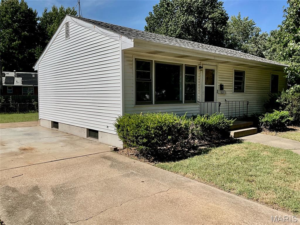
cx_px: 150
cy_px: 112
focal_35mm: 29
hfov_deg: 61.7
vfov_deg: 48.2
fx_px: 251
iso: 25
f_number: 1.8
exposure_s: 1/4065
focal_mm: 3
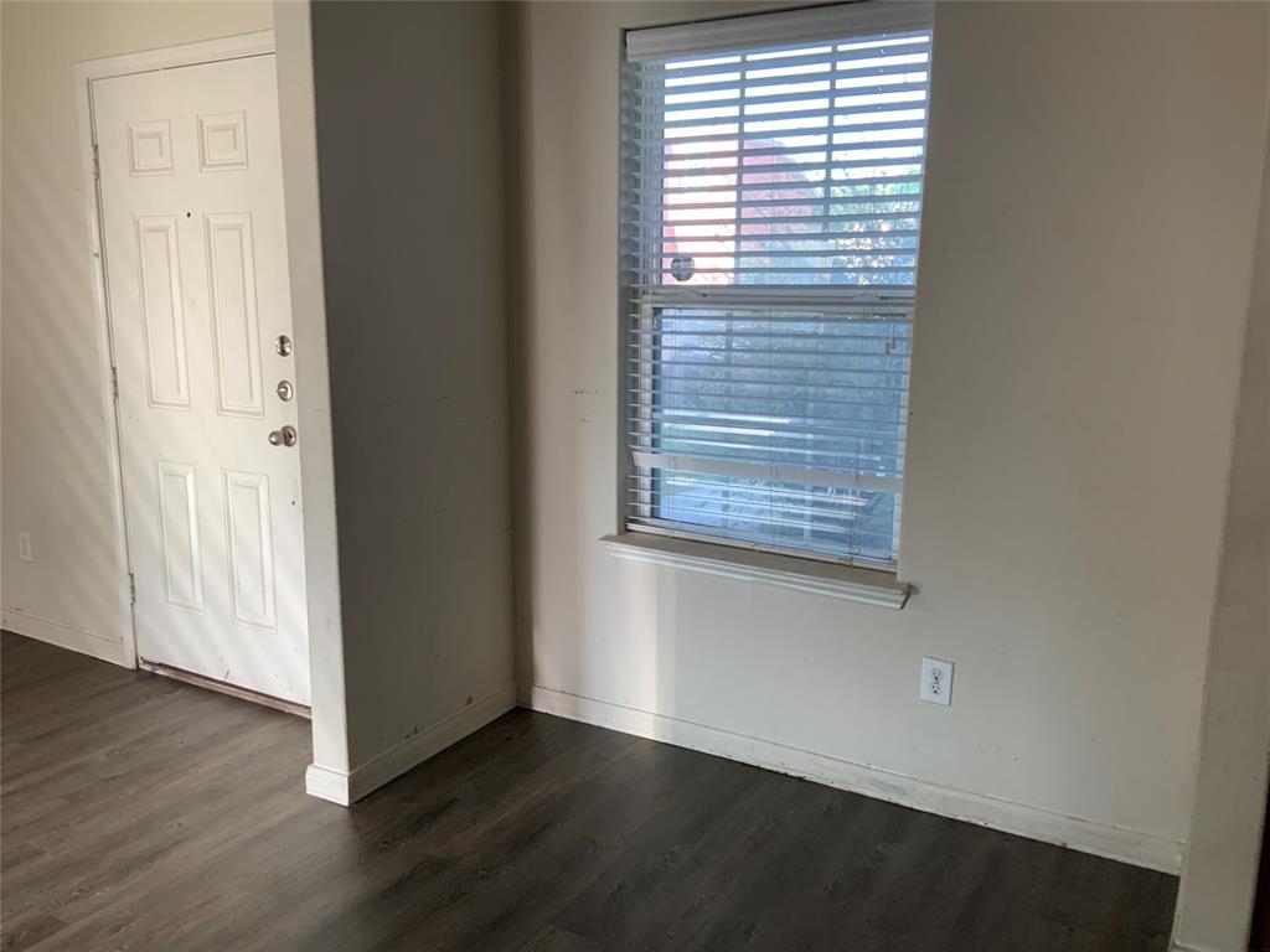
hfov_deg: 61.7
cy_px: 476
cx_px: 635
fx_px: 1064
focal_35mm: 29
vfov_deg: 48.2
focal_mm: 3
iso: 50
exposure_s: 1/120
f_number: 1.8
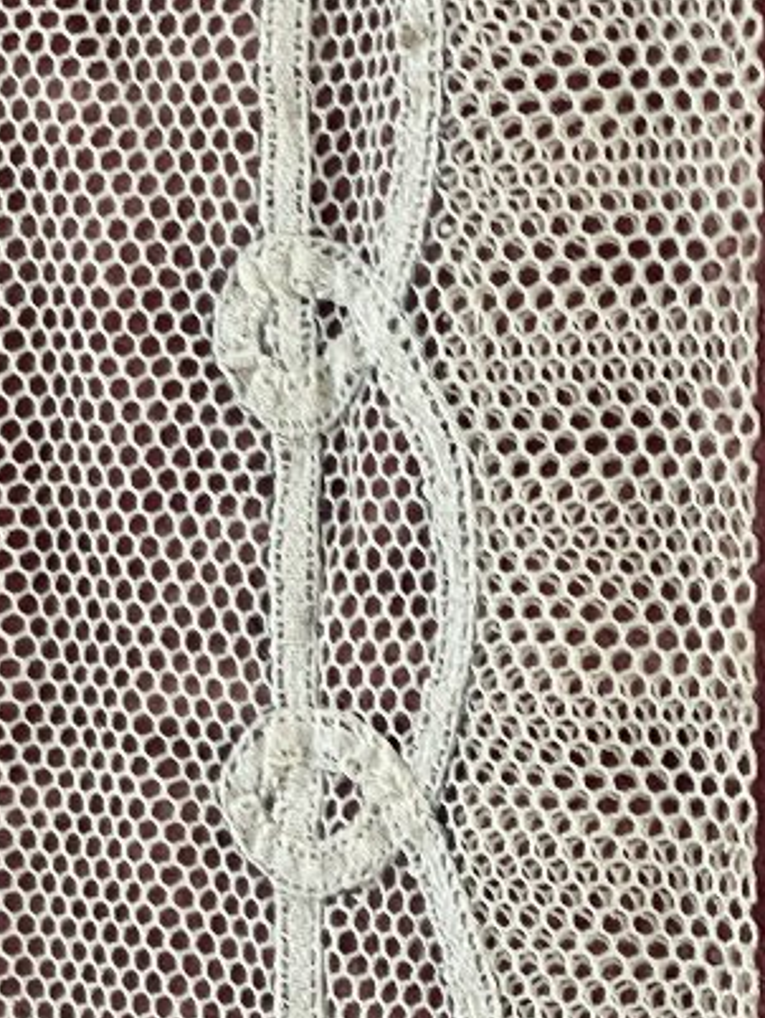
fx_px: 5622
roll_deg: +2.7
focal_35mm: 191
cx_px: 334
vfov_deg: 10.3
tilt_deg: -2.8
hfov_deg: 7.8
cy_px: 972
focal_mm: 7.5
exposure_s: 1/60
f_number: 2.2
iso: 200
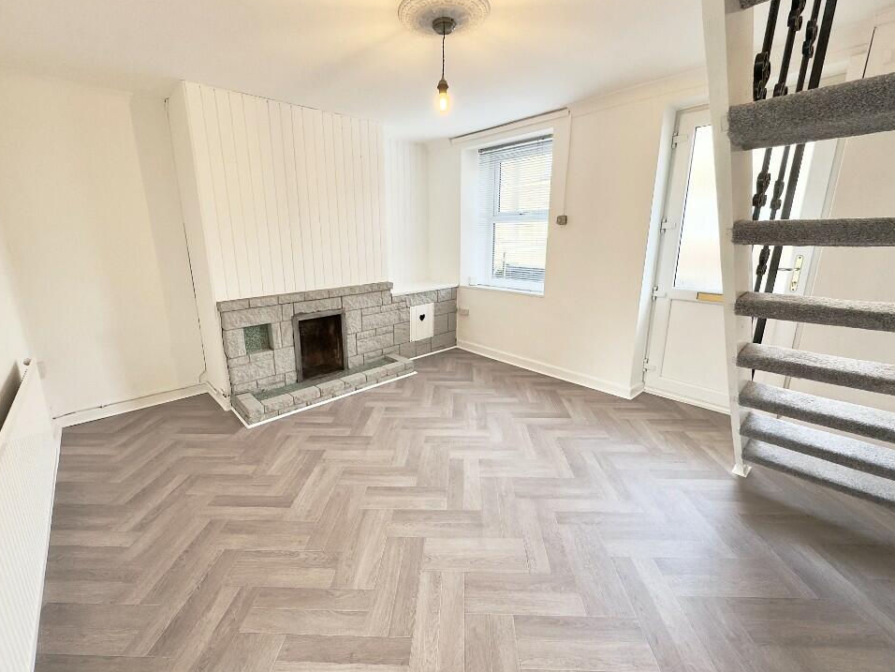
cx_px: 425
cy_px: 321
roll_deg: +0.6
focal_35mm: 15
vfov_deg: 81.7
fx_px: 388
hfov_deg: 98.1
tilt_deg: -12.7
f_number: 2.2
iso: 125
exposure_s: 1/99
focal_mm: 2.22
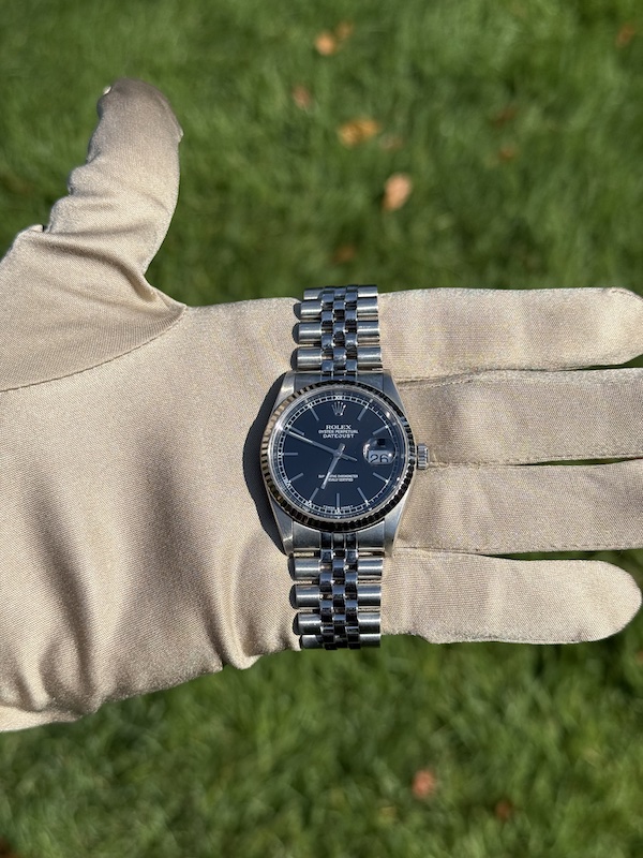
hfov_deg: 30.3
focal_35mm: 48
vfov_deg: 39.7
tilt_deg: -52.7
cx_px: 322
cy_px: 429
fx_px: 1189
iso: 80
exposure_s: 1/8772
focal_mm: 6.76
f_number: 1.78
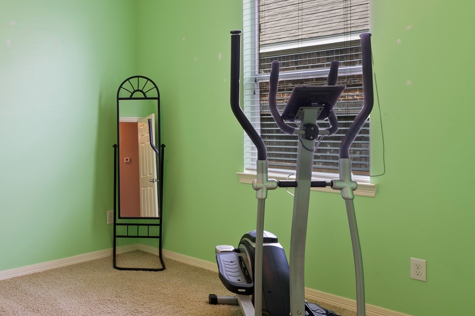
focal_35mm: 37
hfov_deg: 47.2
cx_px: 56
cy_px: 128
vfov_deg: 35.8
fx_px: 488
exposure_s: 1/2.5
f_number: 6.3
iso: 125
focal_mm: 16
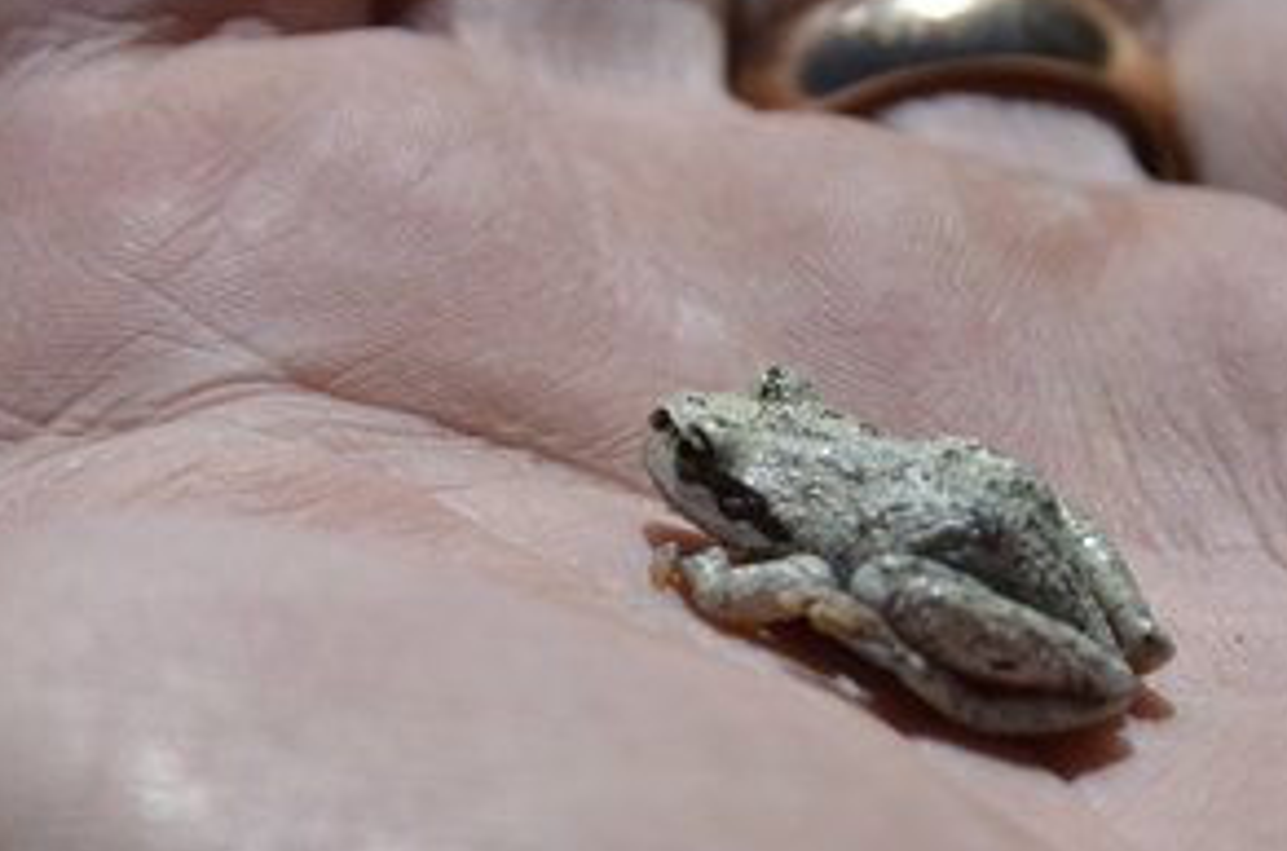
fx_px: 18326
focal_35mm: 514
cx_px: 939
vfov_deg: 2.7
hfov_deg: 4.0
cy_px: 558
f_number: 10
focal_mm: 200
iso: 800
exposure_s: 1/1600
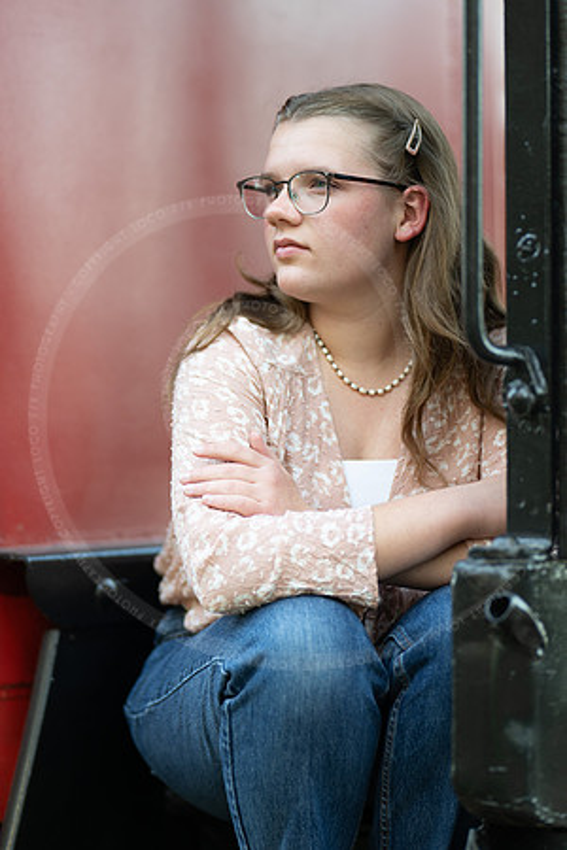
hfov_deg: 10.8
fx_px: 3000
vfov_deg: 16.1
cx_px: 284
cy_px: 425
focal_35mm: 127
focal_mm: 85
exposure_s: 1/320
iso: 160
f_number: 1.2
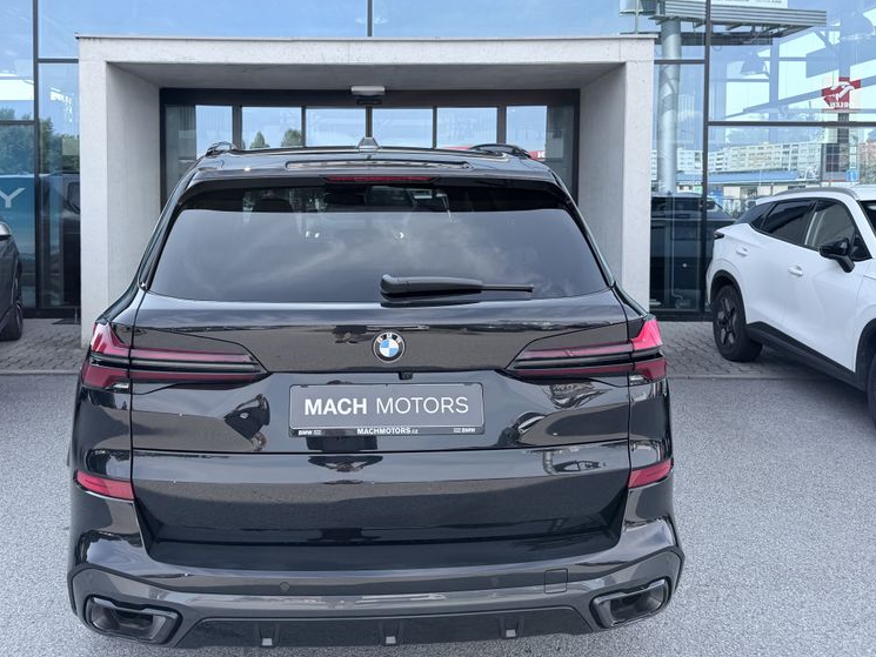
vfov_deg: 42.4
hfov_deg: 55.1
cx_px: 374
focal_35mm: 33
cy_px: 224
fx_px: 835
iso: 80
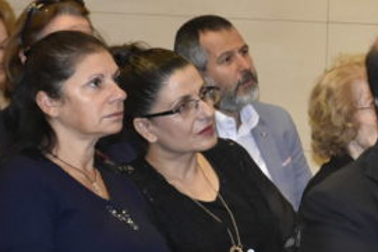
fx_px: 2857
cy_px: 231
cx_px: 527
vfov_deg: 5.1
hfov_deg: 7.5
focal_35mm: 272
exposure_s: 1/60
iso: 1600
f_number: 5.6
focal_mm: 48
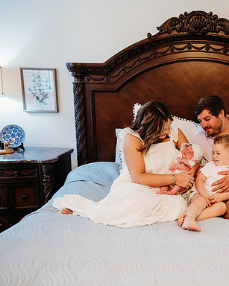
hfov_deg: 41.0
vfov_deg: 52.9
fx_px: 288
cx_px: 192
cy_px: 143
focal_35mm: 34
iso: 1600
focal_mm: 24
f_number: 2.8
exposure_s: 1/200
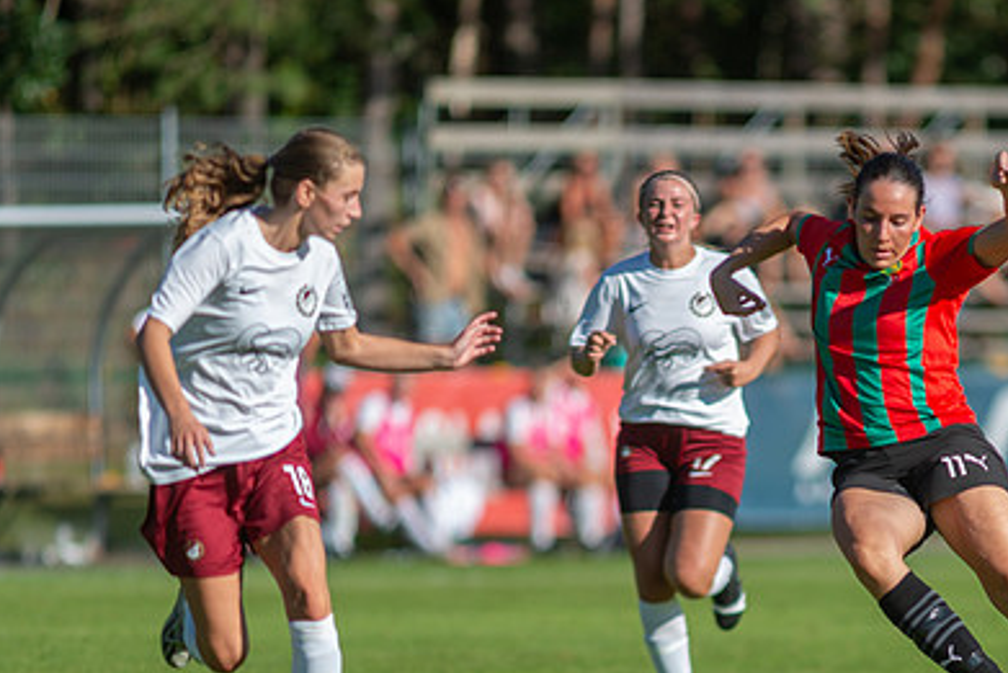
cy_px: 552
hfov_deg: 3.9
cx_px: 797
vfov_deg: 2.6
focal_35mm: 535
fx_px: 14985
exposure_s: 1/1600
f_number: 3.2
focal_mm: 300
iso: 100
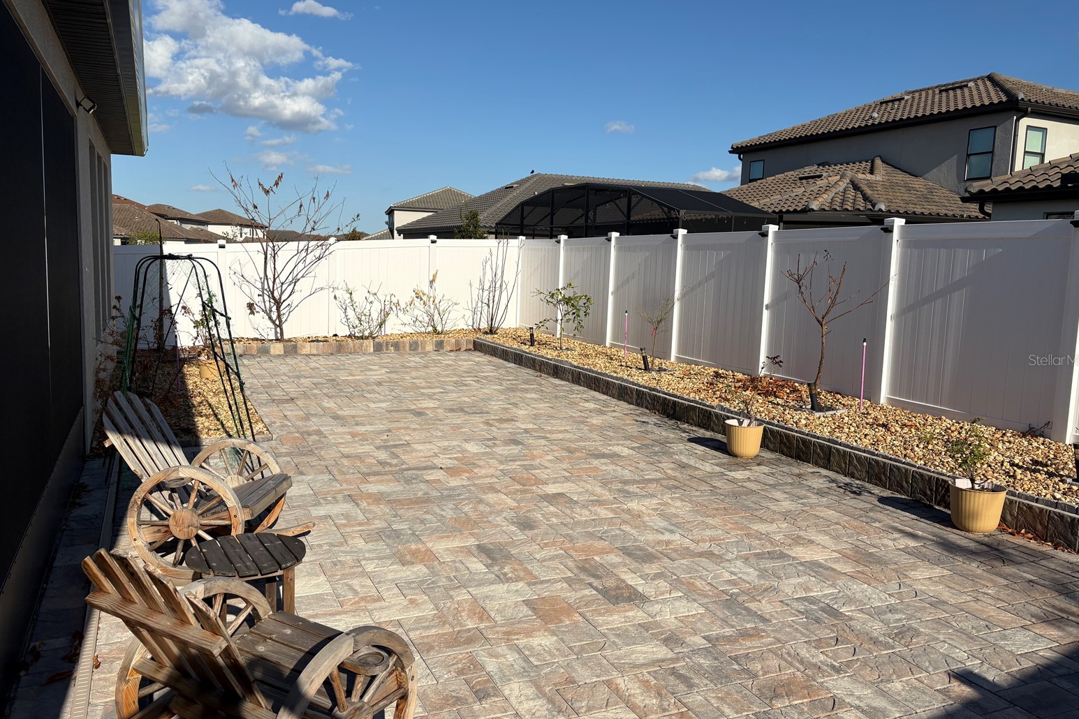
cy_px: 360
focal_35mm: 28
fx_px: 839
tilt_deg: -6.6
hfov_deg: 65.5
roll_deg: -1.1
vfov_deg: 46.4
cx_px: 536
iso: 50
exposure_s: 1/6993
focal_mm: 5.96
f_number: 1.6
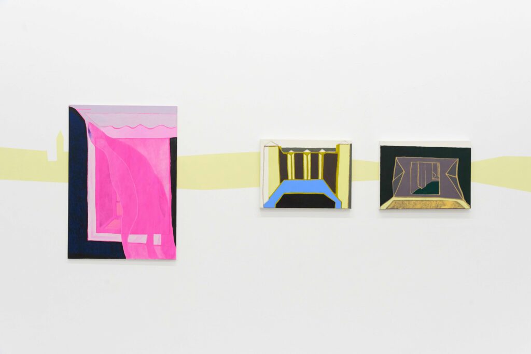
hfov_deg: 38.5
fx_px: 761
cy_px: 177
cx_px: 266
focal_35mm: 52
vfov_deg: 26.2
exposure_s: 1/50
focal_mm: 51.6
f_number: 9
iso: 1600
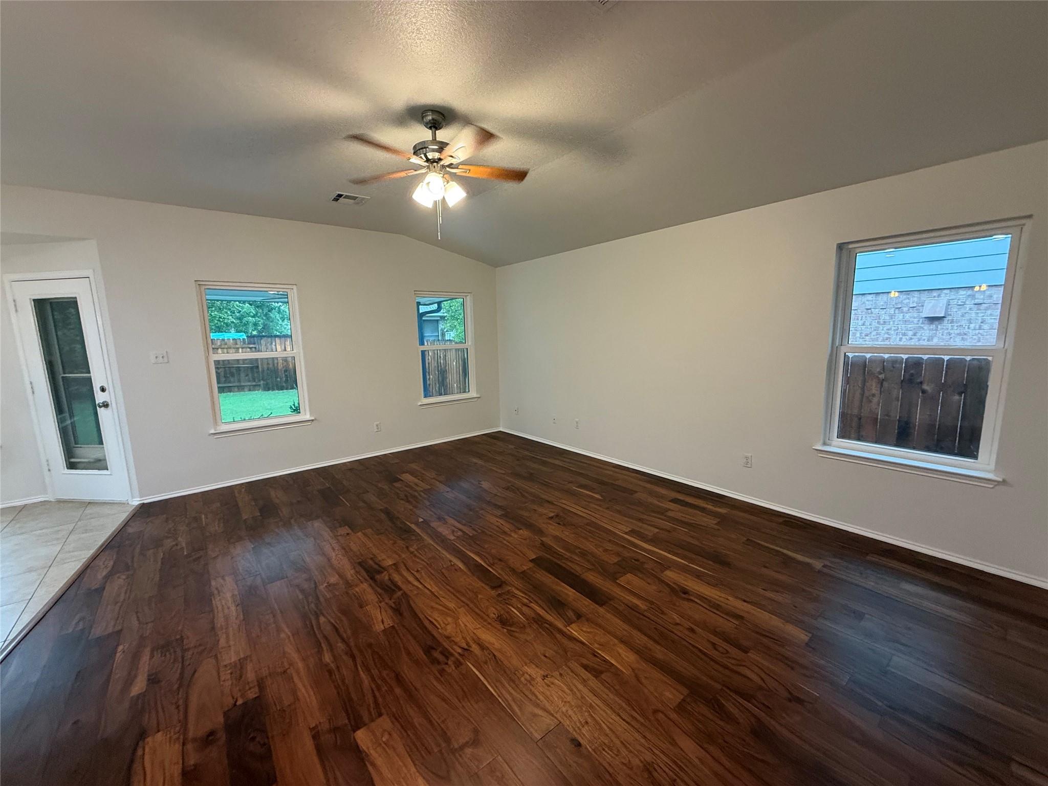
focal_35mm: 14
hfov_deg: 102.1
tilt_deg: -8.9
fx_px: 424
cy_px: 393
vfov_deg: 85.7
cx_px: 524
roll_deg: +0.7
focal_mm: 2.22
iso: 400
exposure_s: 1/60
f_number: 2.2
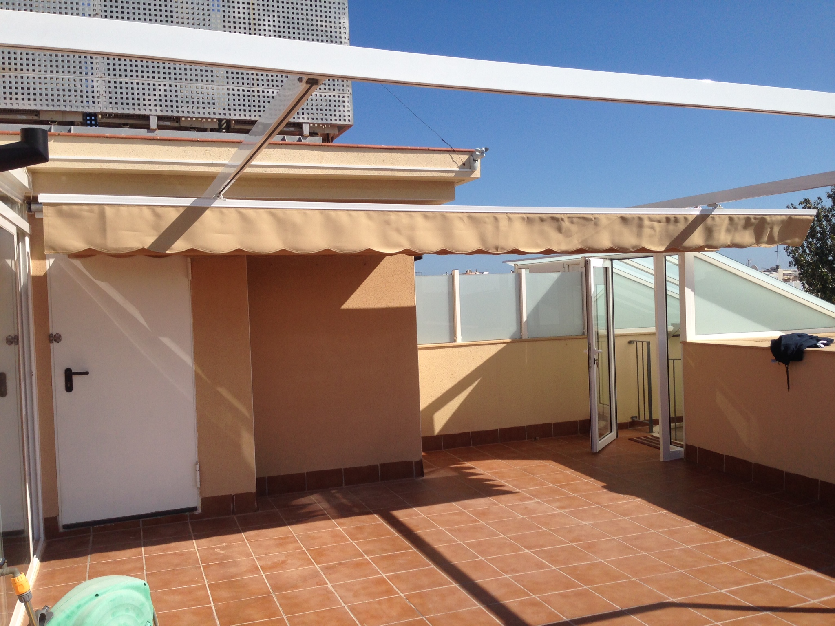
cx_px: 418
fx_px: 796
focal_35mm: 33
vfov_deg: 42.9
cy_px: 313
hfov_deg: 55.4
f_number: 2.4
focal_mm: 4.12
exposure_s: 1/2463
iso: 50
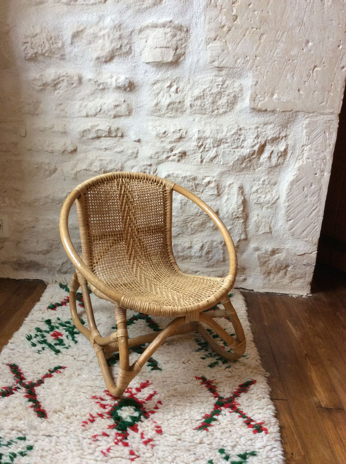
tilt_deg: -18.6
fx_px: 428
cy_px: 232
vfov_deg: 56.9
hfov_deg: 44.1
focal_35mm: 32
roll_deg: -2.6
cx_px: 173
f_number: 2.4
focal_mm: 3.3
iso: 100
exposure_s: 1/25
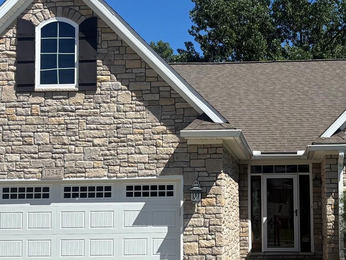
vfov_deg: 21.0
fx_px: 700
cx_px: 248
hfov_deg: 27.5
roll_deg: +0.5
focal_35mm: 70
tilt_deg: +6.9
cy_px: 142
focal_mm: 5.96
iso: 50
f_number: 1.6
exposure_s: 1/3788
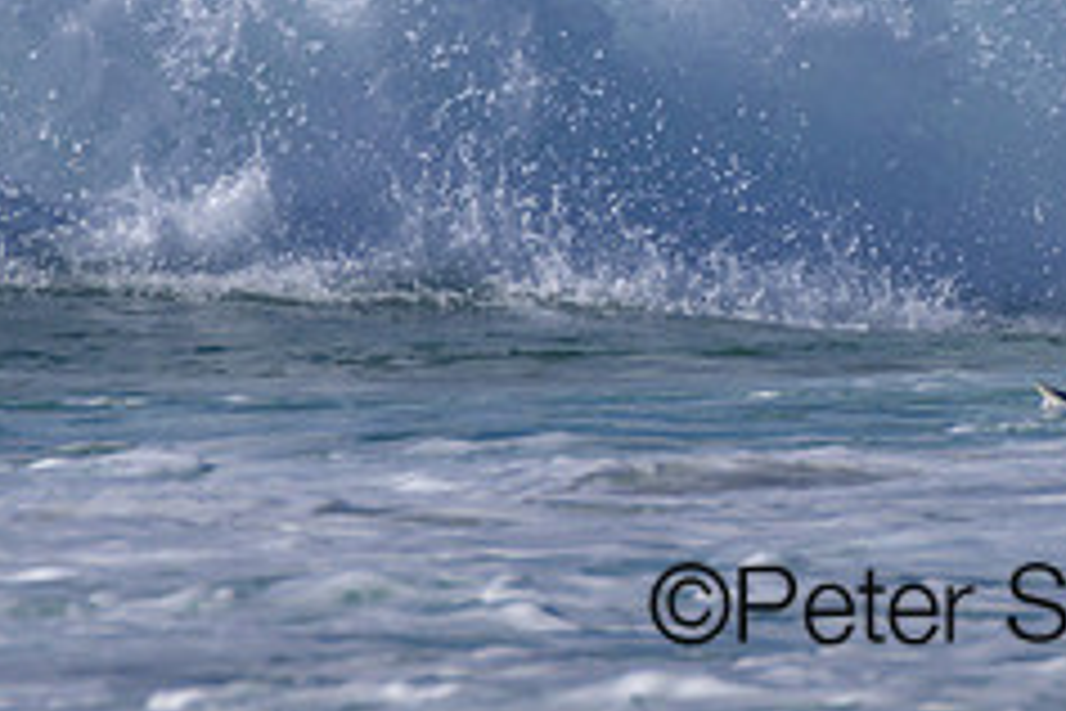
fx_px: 72601
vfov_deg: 0.6
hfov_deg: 0.8
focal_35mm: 2452
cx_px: 999
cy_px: -142
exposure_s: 1/2000
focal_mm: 1000
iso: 560
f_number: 11
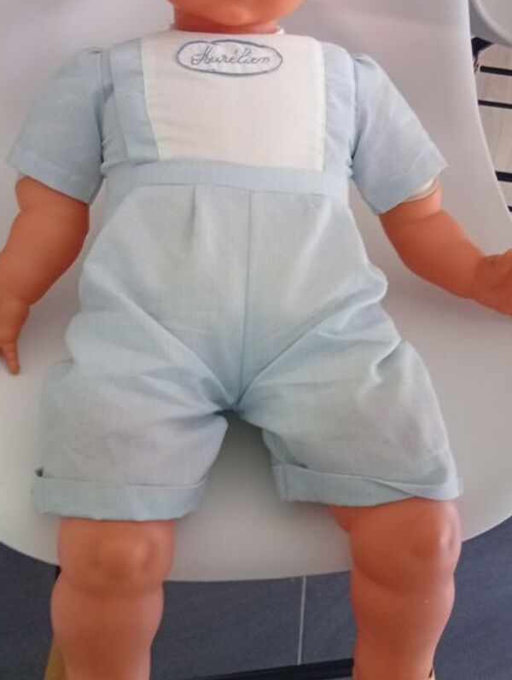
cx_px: 256
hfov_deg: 32.3
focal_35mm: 45
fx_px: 885
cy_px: 305
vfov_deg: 42.0
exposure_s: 1/33.3
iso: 543
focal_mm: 3.84
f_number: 1.8
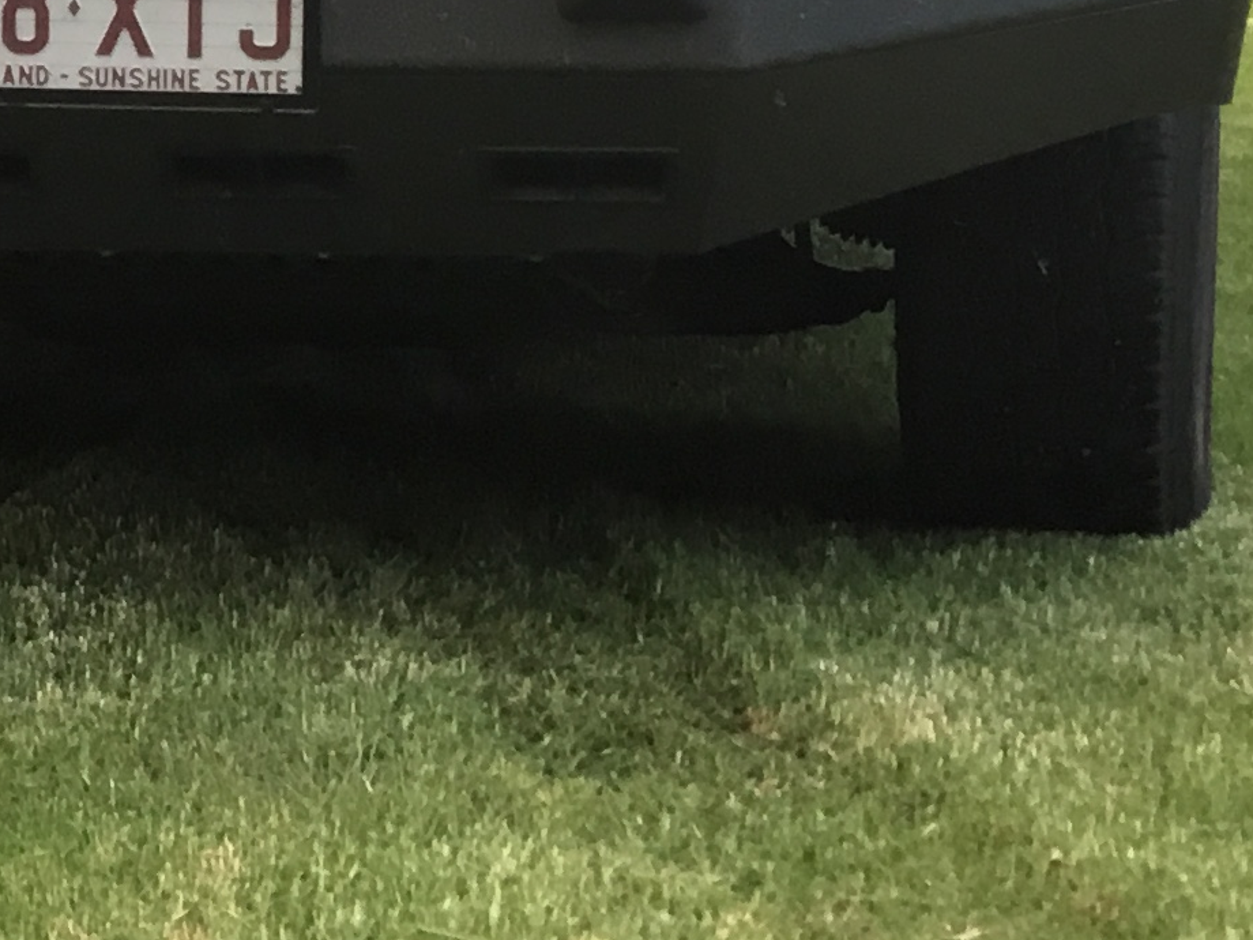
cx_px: 105
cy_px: 290
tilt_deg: -7.2
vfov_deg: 13.4
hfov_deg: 17.6
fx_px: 3982
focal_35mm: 110
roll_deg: +0.4
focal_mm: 3.3
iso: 32
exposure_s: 1/33
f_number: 2.4
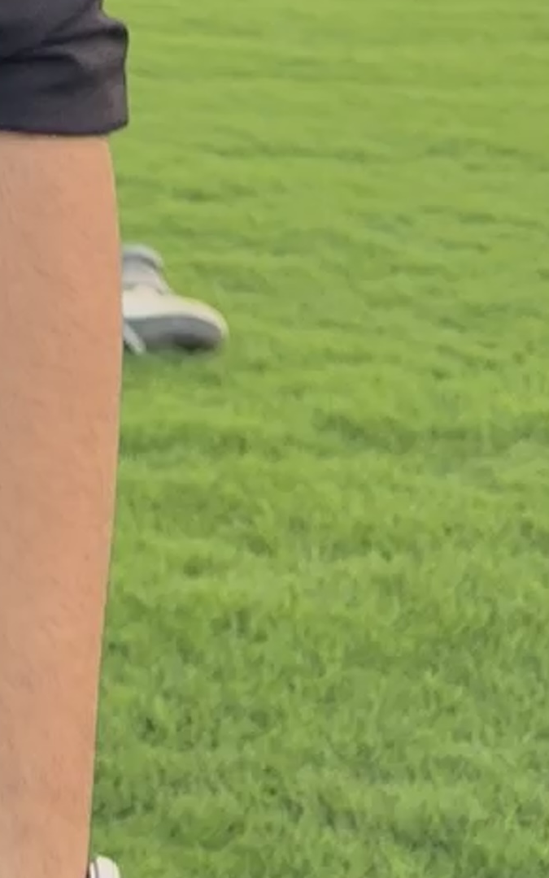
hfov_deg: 12.7
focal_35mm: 95
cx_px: -388
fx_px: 2274
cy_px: -569
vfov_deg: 18.4
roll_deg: -2.1
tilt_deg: +3.5
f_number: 1.78
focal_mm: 6.86
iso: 50
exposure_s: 1/131
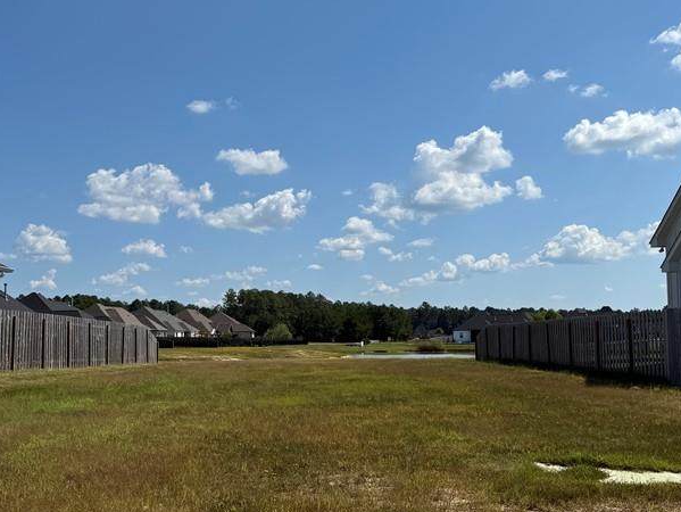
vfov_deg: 35.1
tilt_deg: +3.3
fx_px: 807
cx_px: 304
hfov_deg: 45.7
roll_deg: +0.5
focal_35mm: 41
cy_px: 289
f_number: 1.78
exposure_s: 1/9091
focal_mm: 6.76
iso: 80
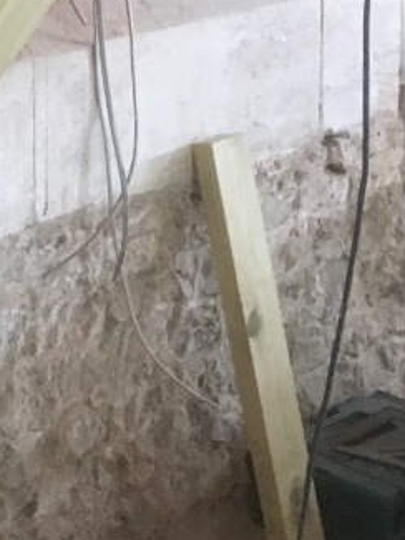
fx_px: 1668
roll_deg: +0.0
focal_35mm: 107
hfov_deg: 13.2
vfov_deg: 17.9
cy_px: 2
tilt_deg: -9.7
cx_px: -161
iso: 200
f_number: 2.2
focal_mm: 4.15
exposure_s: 1/17
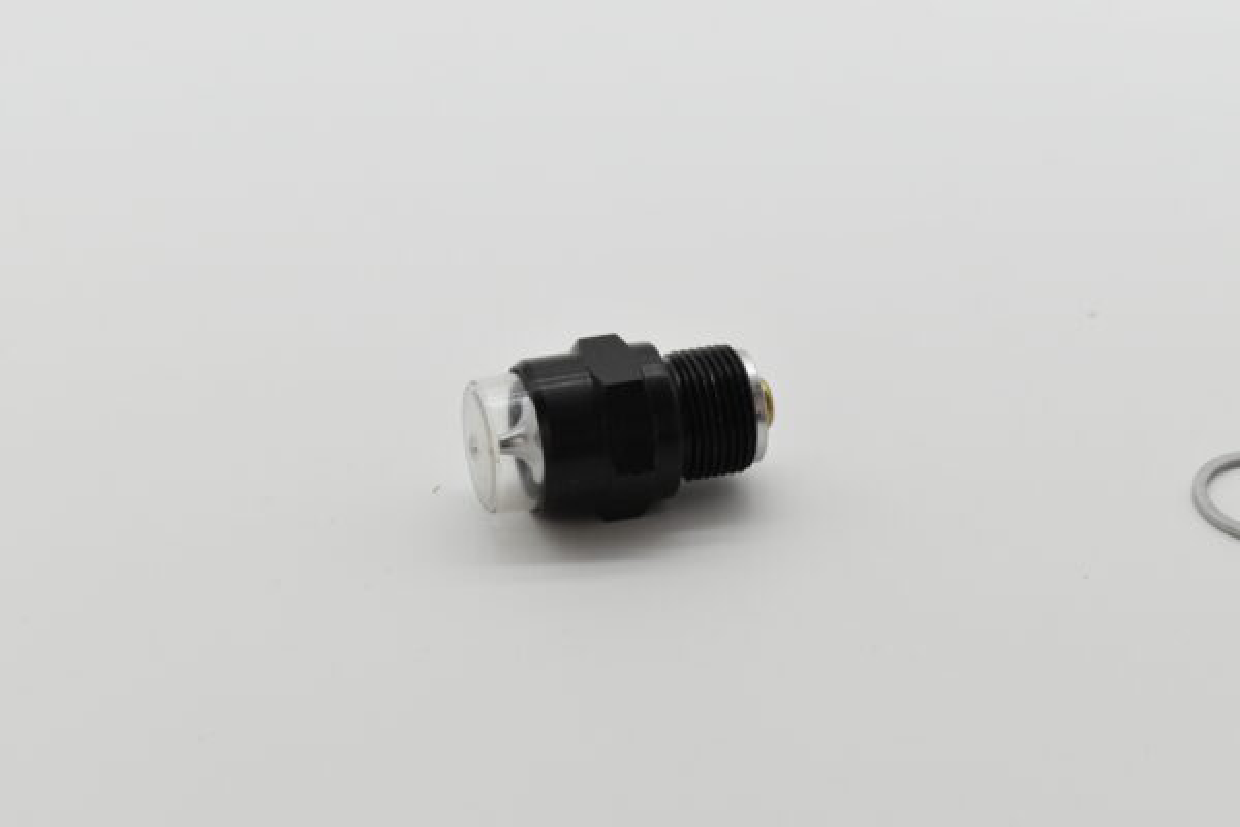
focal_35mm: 82
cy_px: 414
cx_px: 620
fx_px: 2841
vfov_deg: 16.6
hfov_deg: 24.6
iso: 1600
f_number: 8
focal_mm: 55
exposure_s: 1/1600
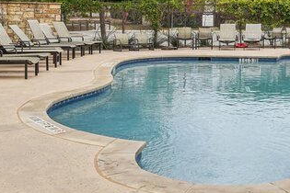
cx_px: 231
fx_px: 516
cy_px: 10
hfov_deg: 30.7
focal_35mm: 64
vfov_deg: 20.7
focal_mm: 31.5
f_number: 8
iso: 100
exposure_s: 1/320
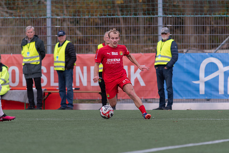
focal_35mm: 467
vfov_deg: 2.9
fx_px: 2969
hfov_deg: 4.4
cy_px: 76
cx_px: 114
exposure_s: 1/1000
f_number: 3.2
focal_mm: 300
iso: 560
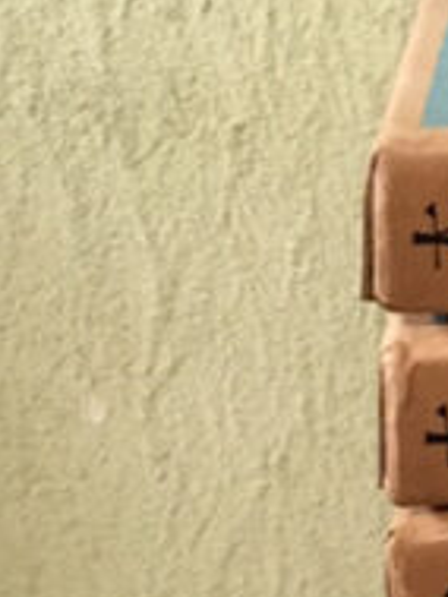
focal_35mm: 157
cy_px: -63
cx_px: 1076
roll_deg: -0.9
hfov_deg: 8.6
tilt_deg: -18.1
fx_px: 2706
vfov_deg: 12.4
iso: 125
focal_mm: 4.15
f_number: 2.2
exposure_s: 1/30
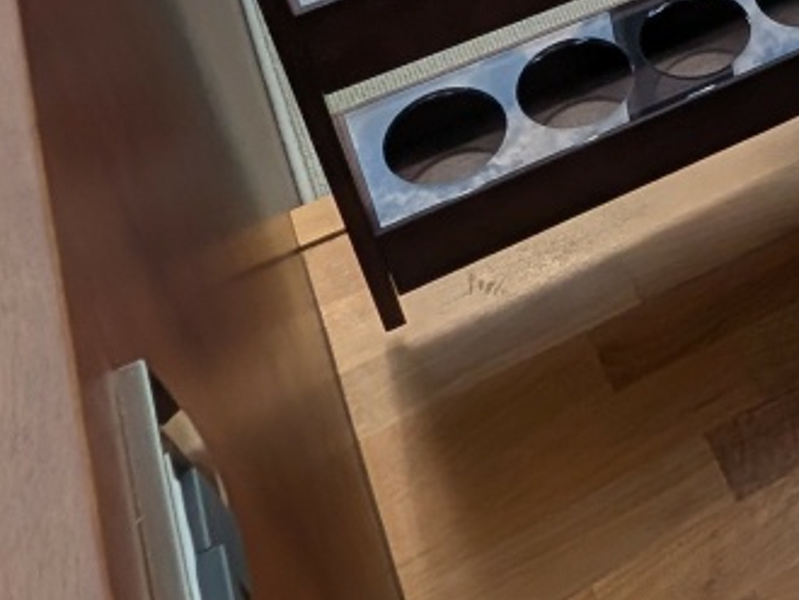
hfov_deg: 27.8
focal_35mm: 58
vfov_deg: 21.5
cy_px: -281
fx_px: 1340
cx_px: 1029
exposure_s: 1/960
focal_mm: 2.02
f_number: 1.7
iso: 39
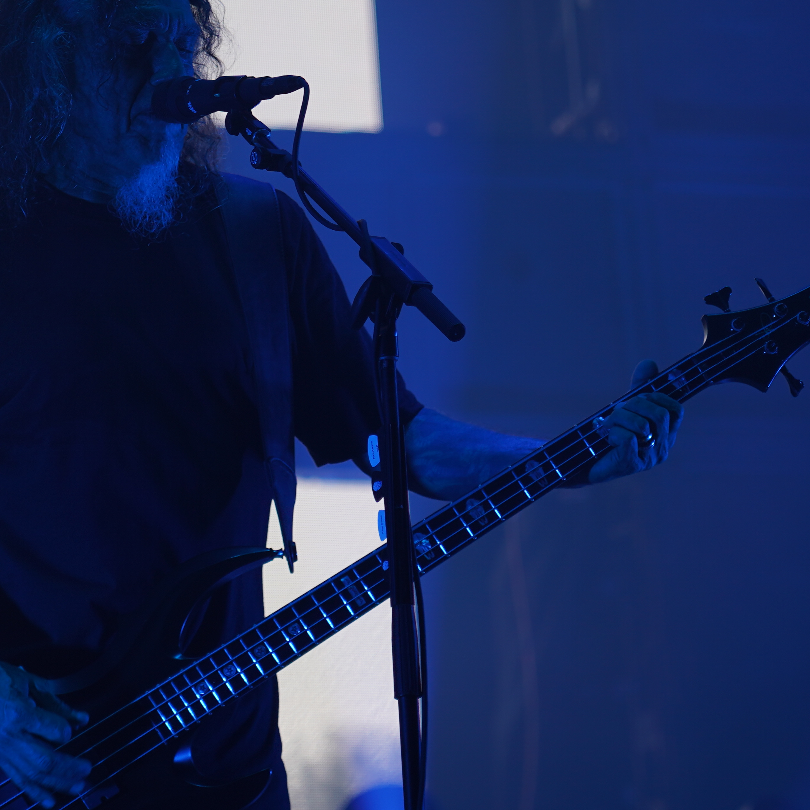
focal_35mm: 210
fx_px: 5559
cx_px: 318
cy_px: 341
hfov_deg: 8.3
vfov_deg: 8.3
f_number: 4
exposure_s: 1/125
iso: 160
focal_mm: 105
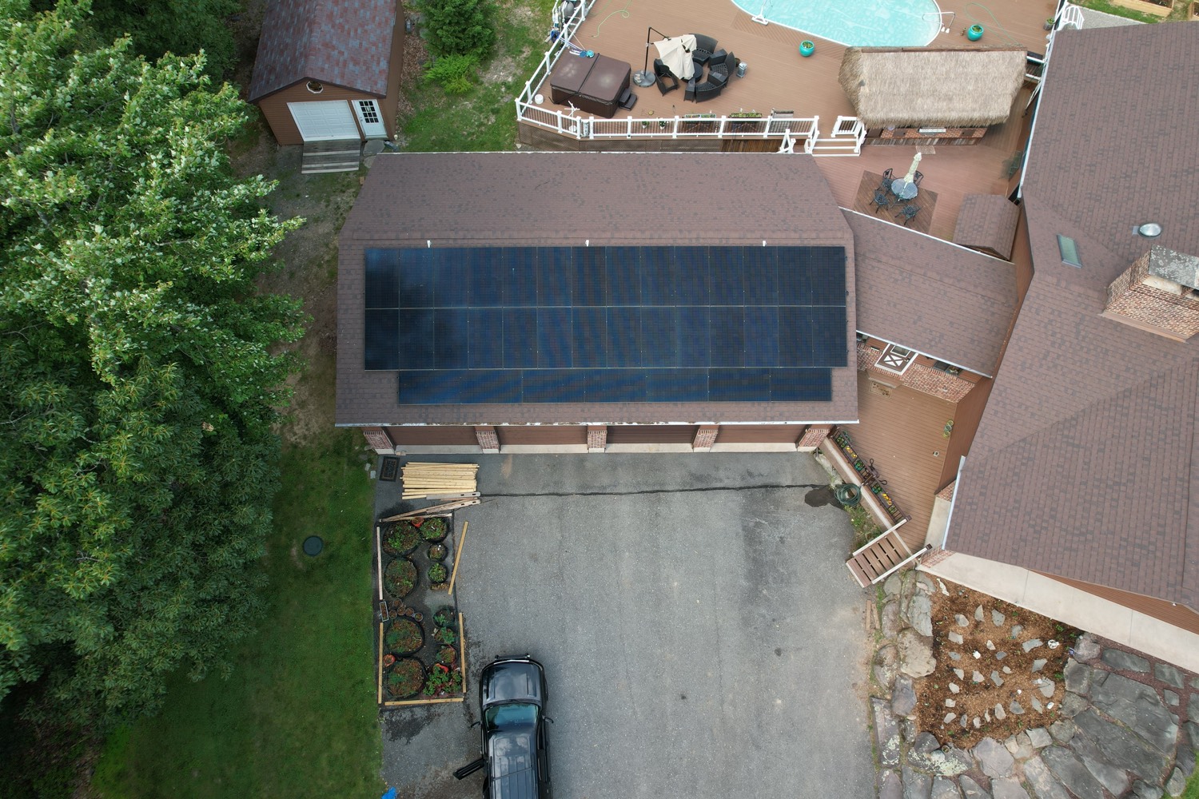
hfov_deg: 78.6
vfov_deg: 57.2
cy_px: 400
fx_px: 733
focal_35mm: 22
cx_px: 600
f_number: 2.8
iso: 110
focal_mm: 8.38
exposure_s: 1/500
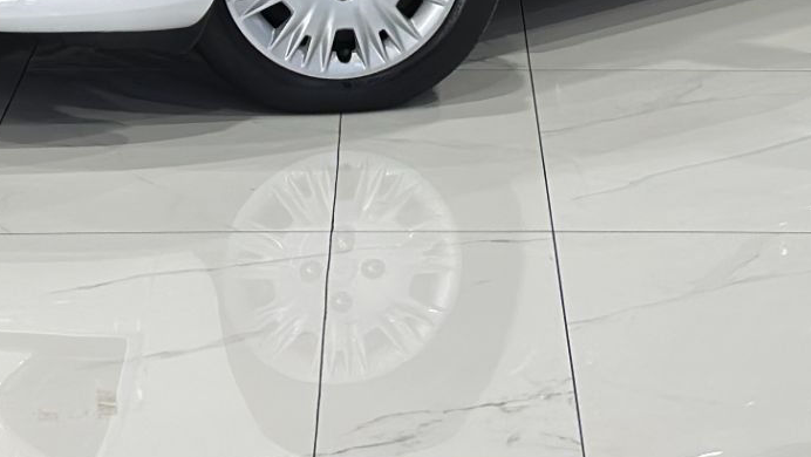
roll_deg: -0.3
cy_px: -369
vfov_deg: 8.1
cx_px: 451
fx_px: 3120
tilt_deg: -8.0
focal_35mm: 145
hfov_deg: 14.8
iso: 125
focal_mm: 6.86
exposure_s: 1/170
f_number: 1.78
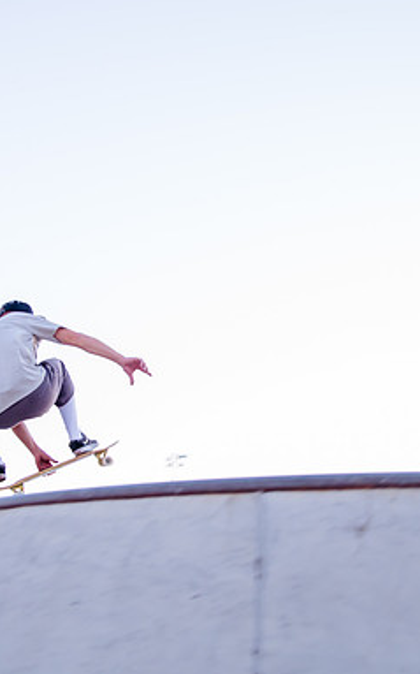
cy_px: 336
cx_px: 155
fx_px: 898
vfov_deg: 41.1
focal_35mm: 49
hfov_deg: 26.2
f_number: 4
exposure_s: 1/160
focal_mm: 31
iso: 1250
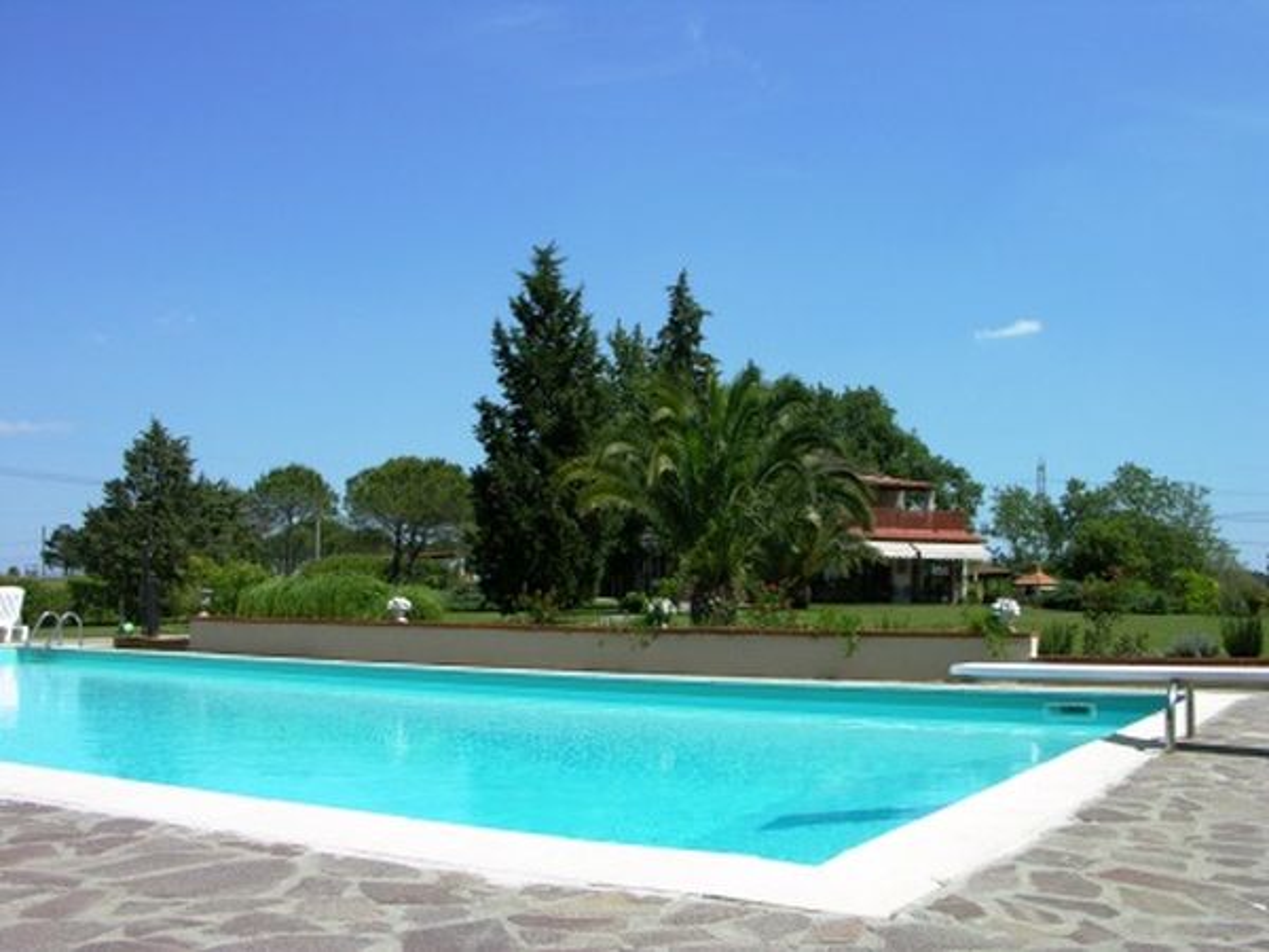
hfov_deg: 52.6
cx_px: 634
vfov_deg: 40.7
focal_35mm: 35
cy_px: 476
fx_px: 1283
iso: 50
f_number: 7.1
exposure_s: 1/224
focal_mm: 8.9
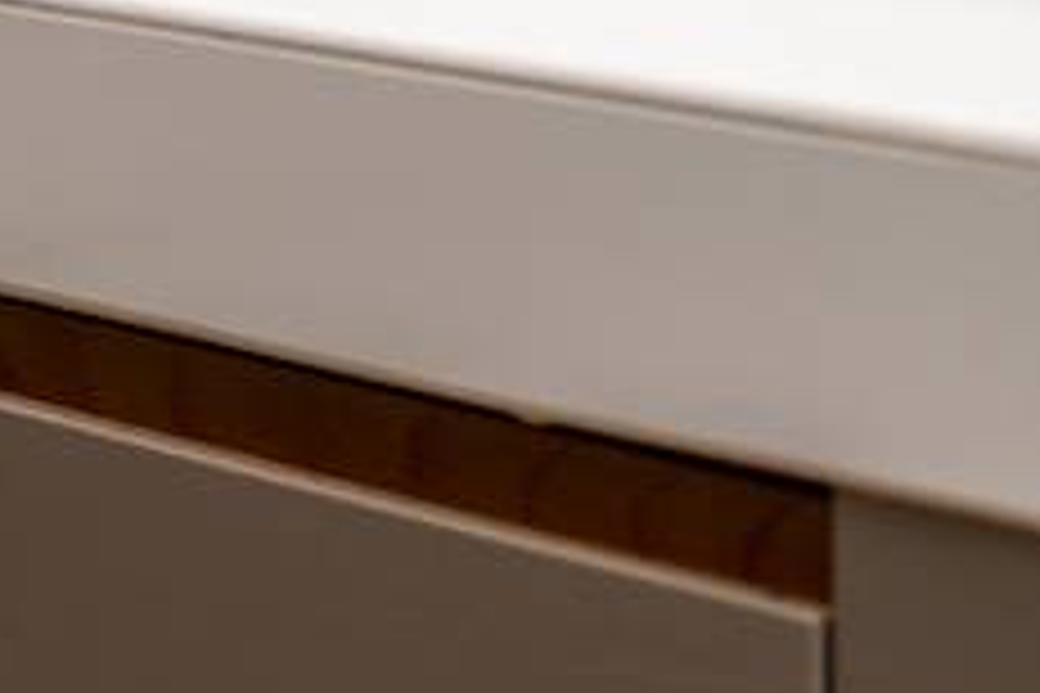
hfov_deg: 12.9
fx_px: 4593
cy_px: 290
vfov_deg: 8.6
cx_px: 243
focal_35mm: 159
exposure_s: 1/125
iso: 100
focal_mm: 46
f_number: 4
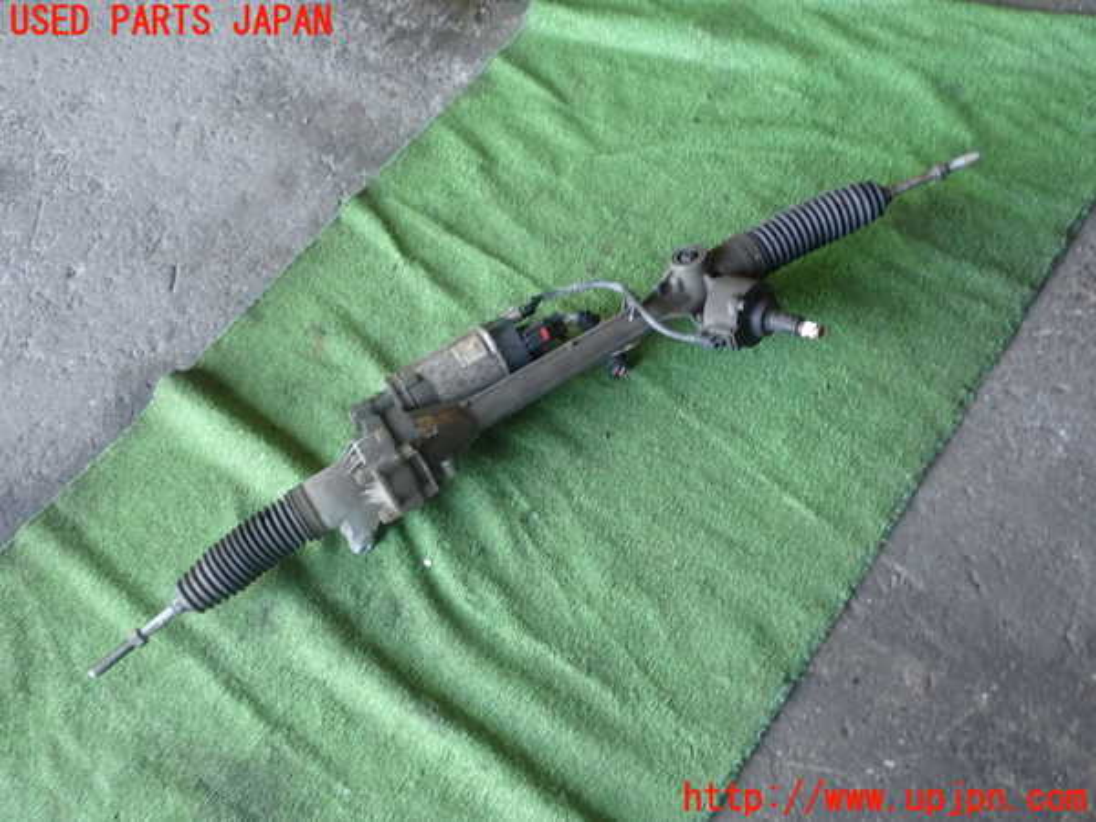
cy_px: 411
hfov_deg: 56.8
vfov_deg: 44.2
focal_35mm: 32
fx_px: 1013
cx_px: 548
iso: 200
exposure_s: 1/50
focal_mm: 5.79
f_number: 2.4
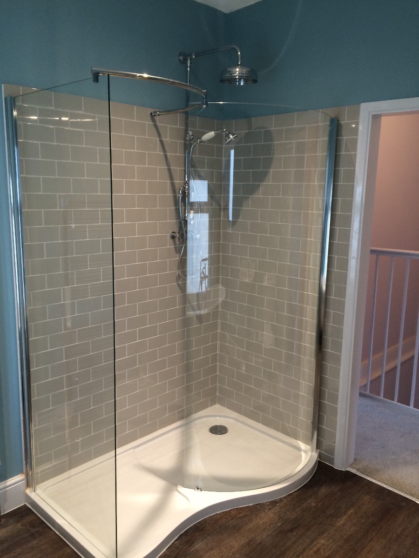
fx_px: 468
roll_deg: +0.3
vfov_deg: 61.7
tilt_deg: -12.6
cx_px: 210
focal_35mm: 29
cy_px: 279
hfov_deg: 48.2
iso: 100
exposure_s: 1/33
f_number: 2.2
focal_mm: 4.15
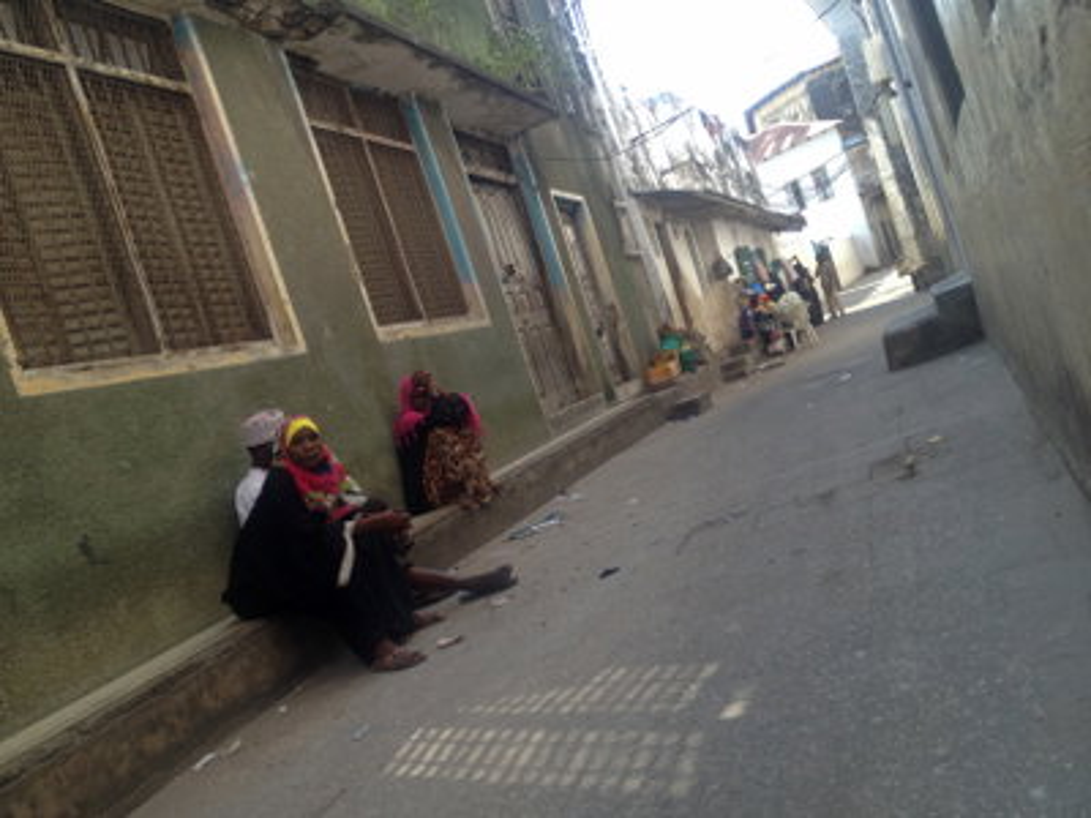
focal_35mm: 35
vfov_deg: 40.7
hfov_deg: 52.6
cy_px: 409
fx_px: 1103
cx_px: 546
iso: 50
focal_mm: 4.28
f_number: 2.4
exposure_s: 1/438
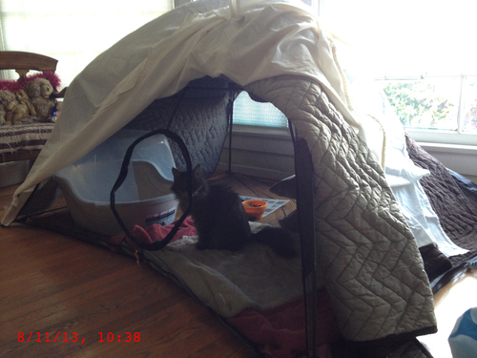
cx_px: 238
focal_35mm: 35
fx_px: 482
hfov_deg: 52.6
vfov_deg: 40.7
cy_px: 179
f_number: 2.4
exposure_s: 1/20
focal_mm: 4.28
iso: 80
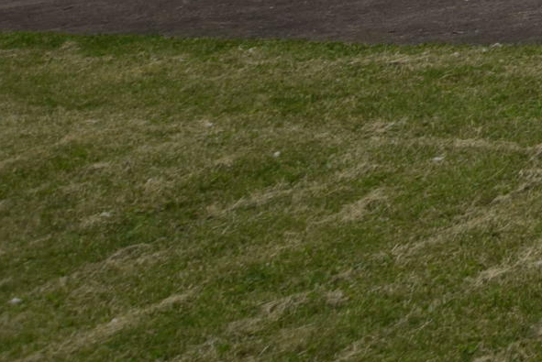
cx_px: 1326
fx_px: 2290
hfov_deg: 11.2
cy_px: -448
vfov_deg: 8.4
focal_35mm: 152
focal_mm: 20
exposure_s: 1/320
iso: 200
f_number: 9
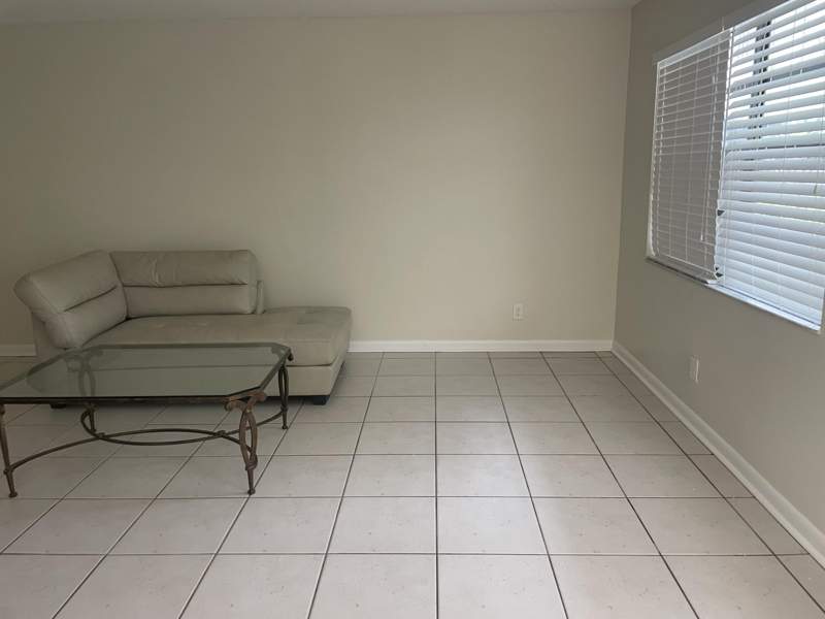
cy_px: 310
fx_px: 620
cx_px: 412
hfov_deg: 67.3
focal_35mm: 26
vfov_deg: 53.1
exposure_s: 1/60
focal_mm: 4.2
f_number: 1.6
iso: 100
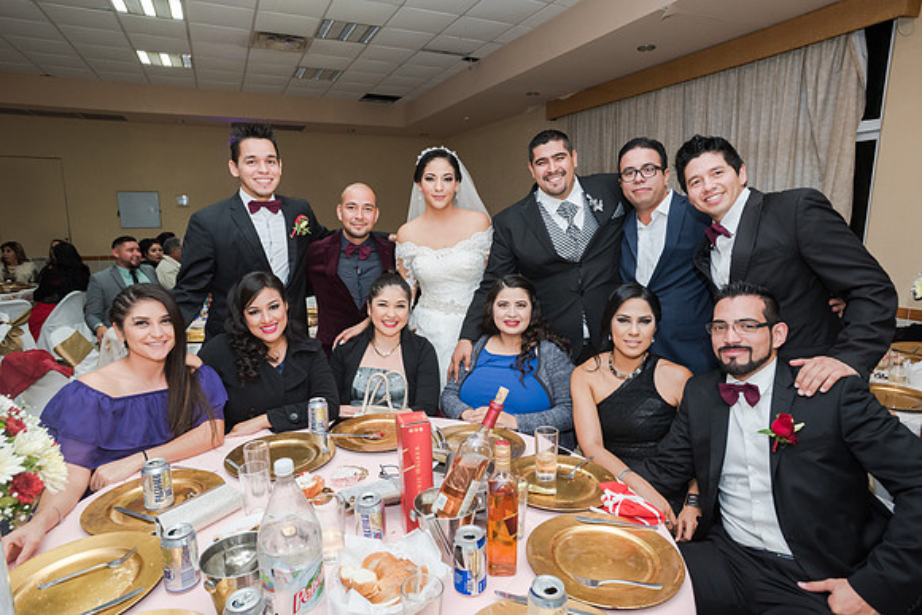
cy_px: 308
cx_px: 461
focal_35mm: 22
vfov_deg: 57.3
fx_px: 564
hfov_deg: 78.6
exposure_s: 1/100
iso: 1600
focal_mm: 22
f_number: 4
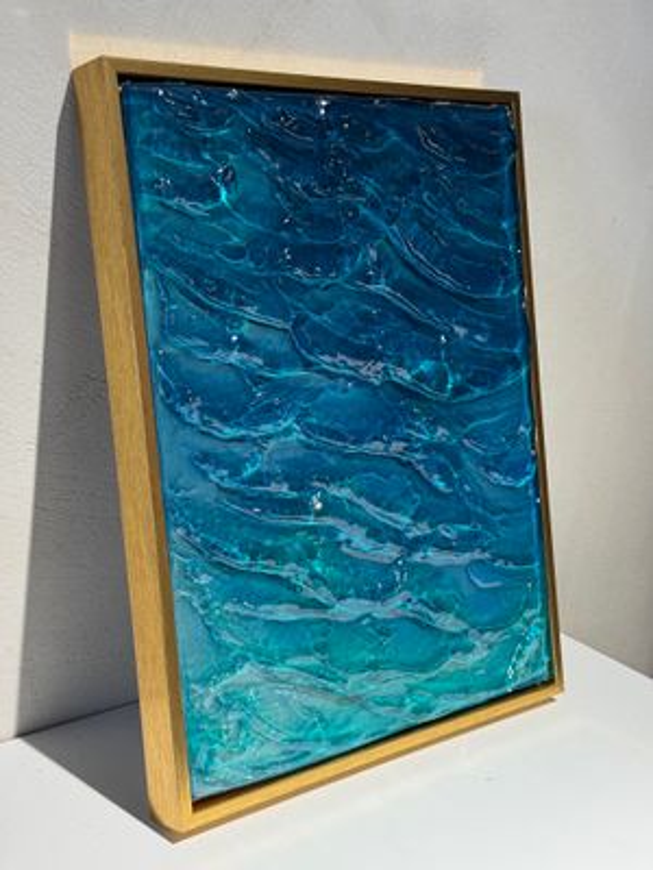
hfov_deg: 30.3
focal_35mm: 48
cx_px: 326
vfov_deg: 39.7
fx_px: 1207
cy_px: 435
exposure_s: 1/100
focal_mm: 6.8
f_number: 1.8
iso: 80
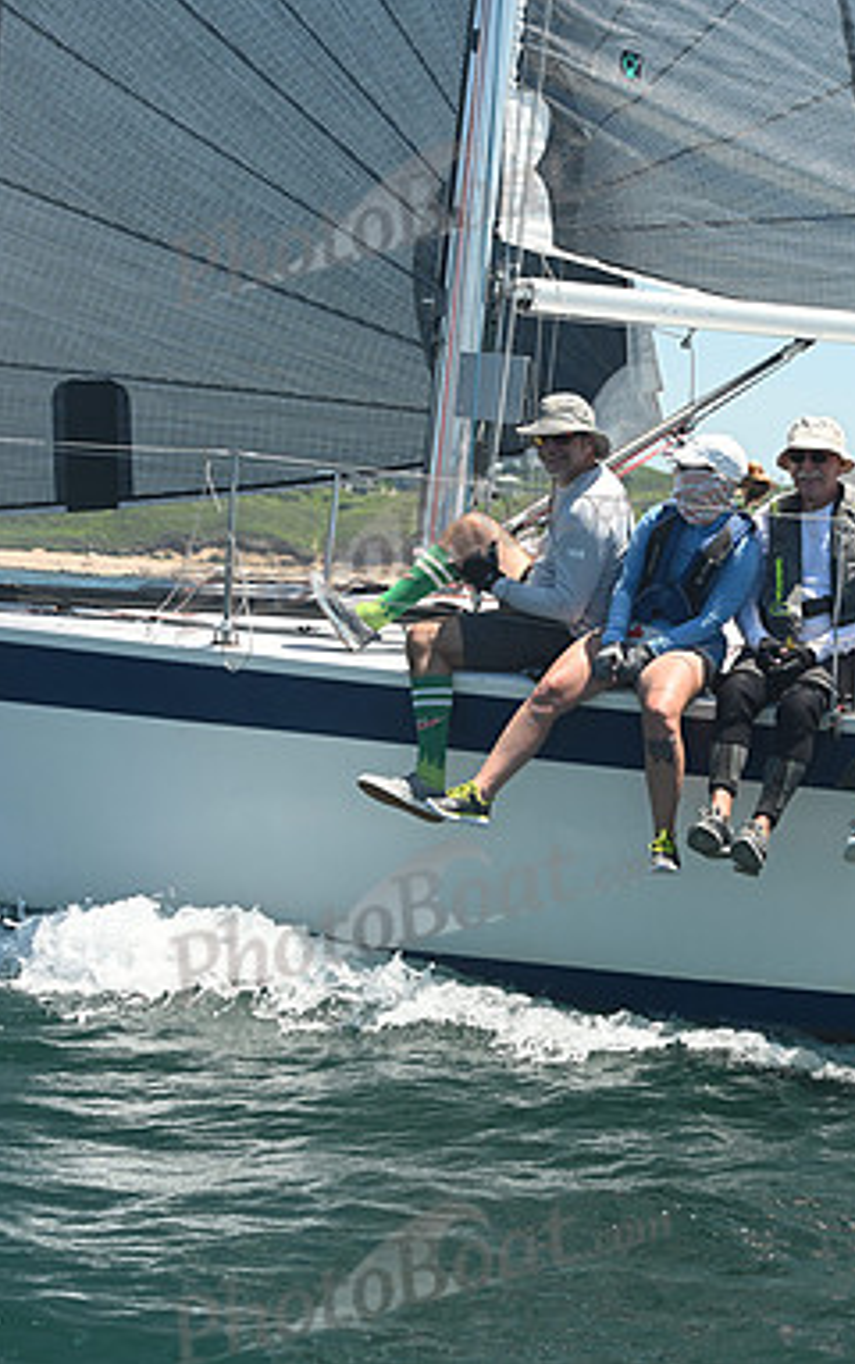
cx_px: 859
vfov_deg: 19.3
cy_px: 678
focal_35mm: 108
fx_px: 4019
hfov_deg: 12.0
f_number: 6.3
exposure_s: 1/1000
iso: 320
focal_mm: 70
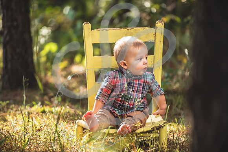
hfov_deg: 10.1
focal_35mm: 204
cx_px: 113
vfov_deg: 6.7
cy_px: 76
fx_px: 1293
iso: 100
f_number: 2.8
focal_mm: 200
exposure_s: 1/250
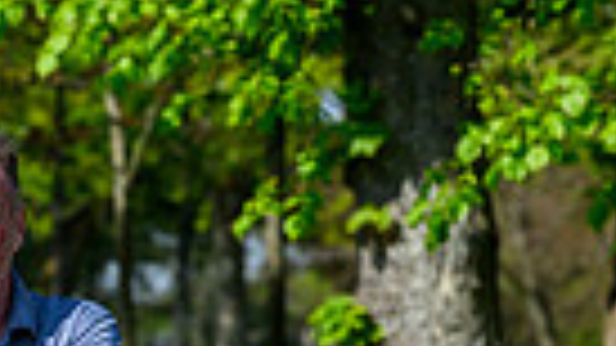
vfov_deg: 2.3
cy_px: 564
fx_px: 8704
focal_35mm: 533
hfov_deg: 4.0
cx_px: -513
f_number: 5.6
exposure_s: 1/1600
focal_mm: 120
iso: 500
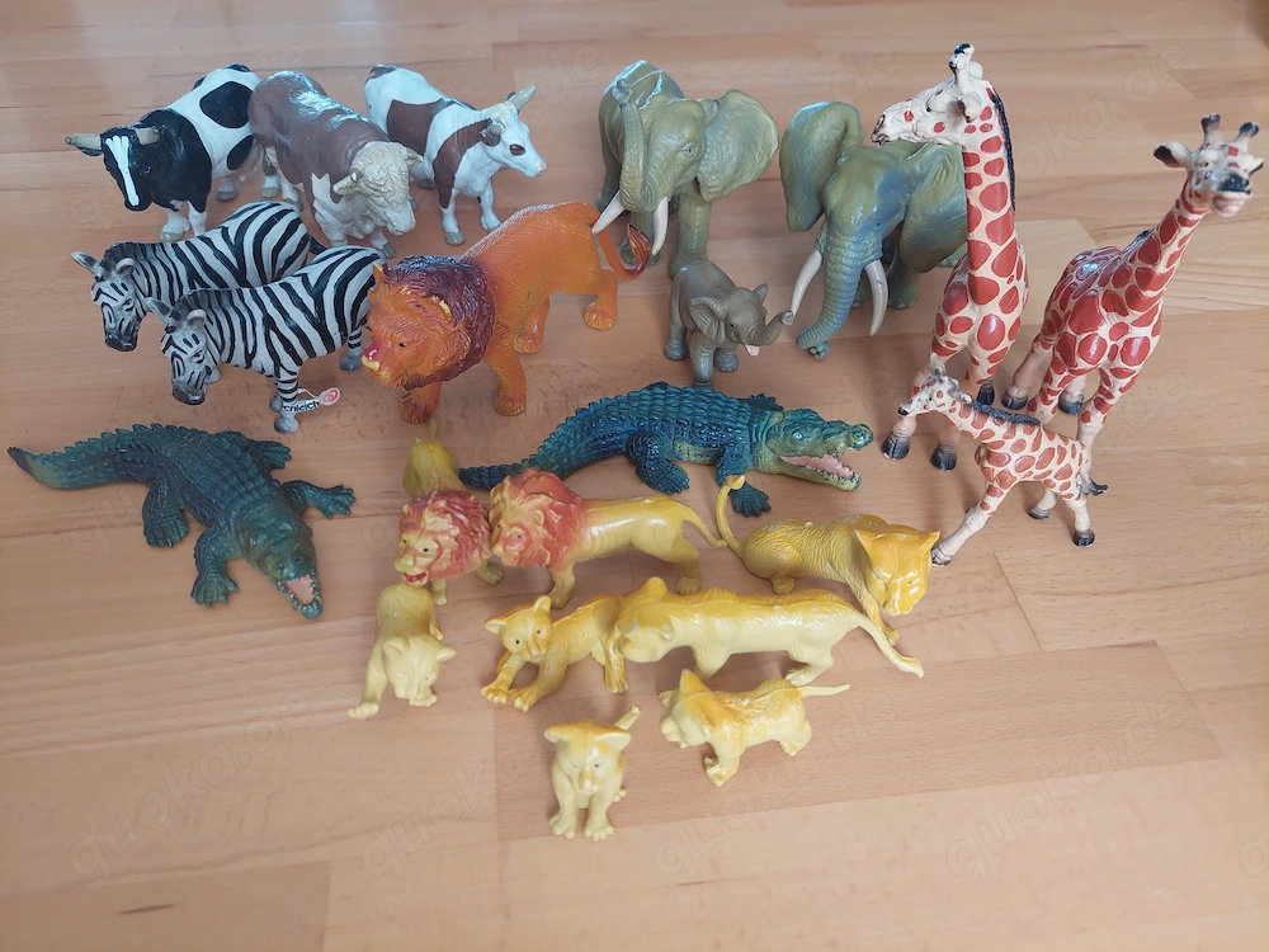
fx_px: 880
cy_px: 476
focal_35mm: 24
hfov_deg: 71.6
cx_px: 634
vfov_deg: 56.8
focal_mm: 5.23
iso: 200
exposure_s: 1/50
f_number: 1.8
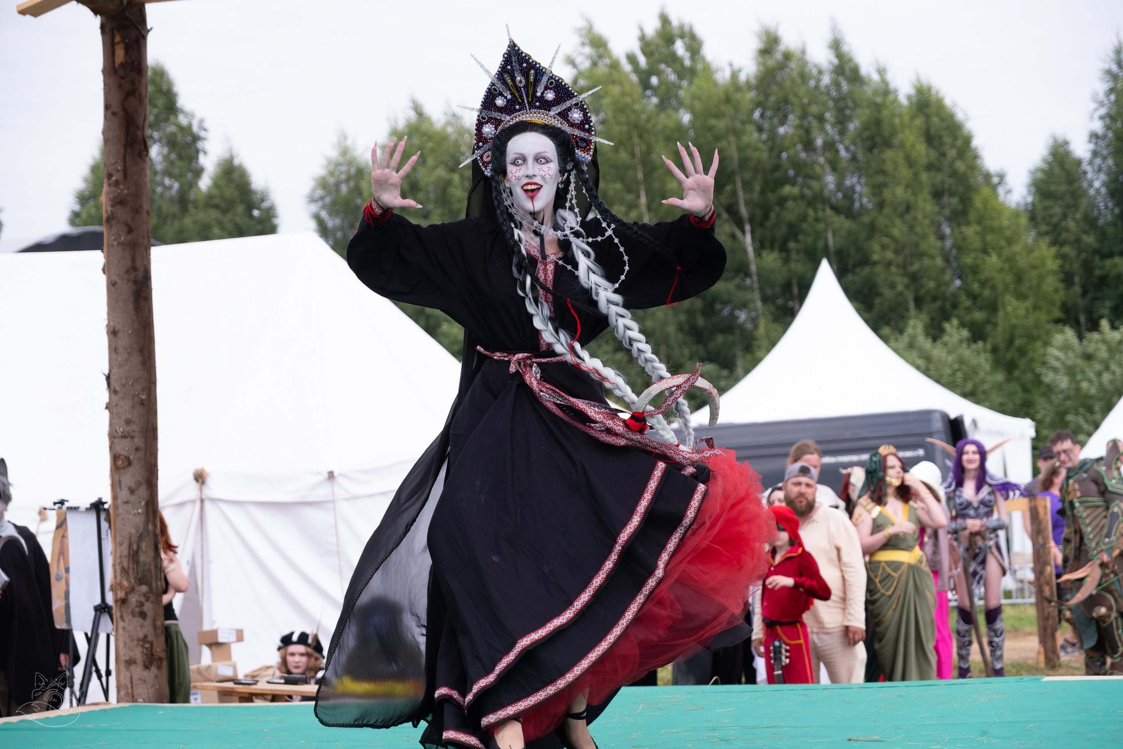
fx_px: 2589
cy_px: 374
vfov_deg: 16.5
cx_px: 562
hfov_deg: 24.5
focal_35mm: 83
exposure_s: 1/1600
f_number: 3.2
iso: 320
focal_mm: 55
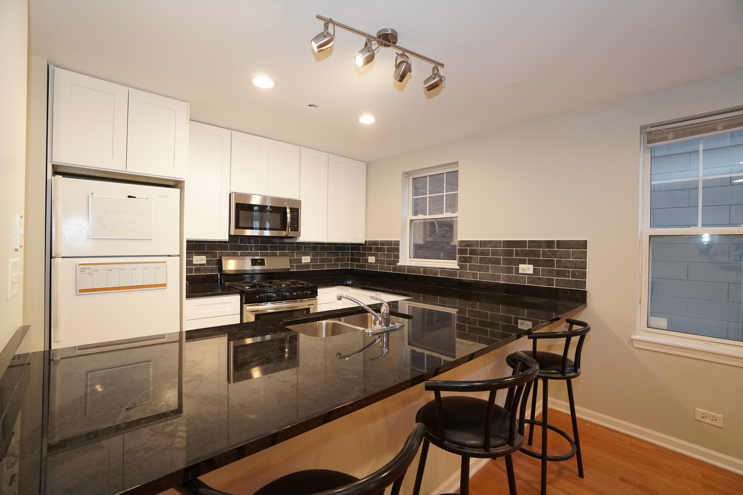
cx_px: 372
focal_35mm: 15
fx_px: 310
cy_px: 248
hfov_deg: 100.4
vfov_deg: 77.3
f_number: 4
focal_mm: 10
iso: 2000
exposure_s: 1/160
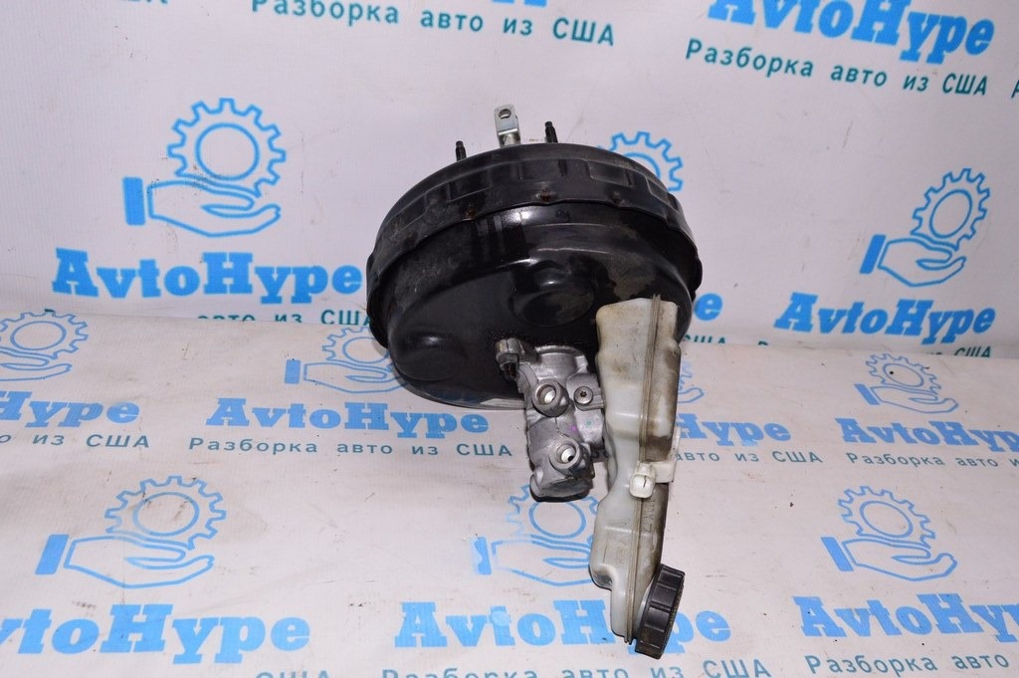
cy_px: 339
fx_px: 933
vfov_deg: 39.9
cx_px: 510
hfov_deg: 57.3
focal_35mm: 33
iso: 1600
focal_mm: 22
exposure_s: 1/200
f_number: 8
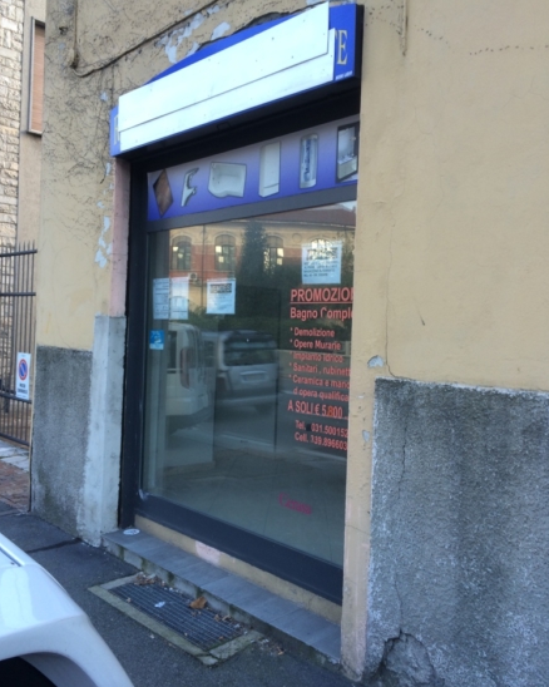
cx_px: 273
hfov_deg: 47.1
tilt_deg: +0.8
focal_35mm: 31
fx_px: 630
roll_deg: -1.7
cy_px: 331
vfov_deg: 57.2
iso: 32
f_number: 2.2
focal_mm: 4.15
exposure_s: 1/100
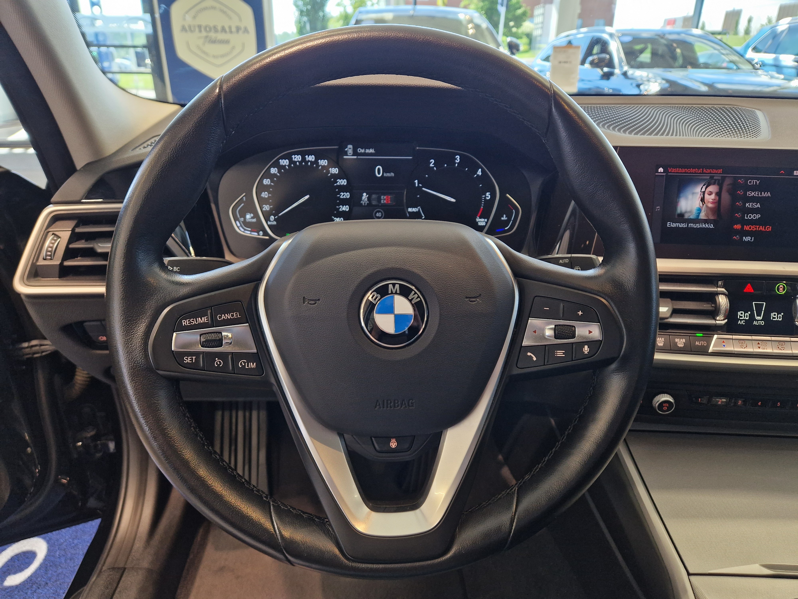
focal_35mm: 23
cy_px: 300
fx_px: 530
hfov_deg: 73.9
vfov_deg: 58.9
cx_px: 399
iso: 160
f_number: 1.8
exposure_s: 1/100
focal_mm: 5.4
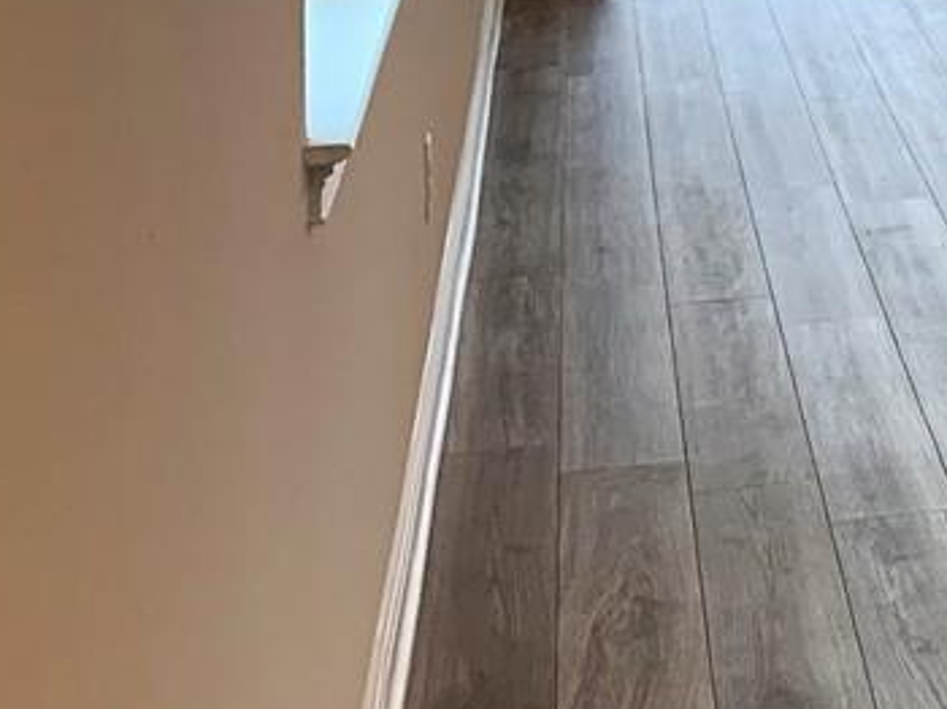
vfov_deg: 11.8
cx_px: 1870
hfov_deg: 14.1
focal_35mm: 119
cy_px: -403
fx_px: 3253
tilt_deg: -0.4
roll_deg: -0.3
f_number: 1.8
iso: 80
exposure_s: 1/120
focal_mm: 4.25
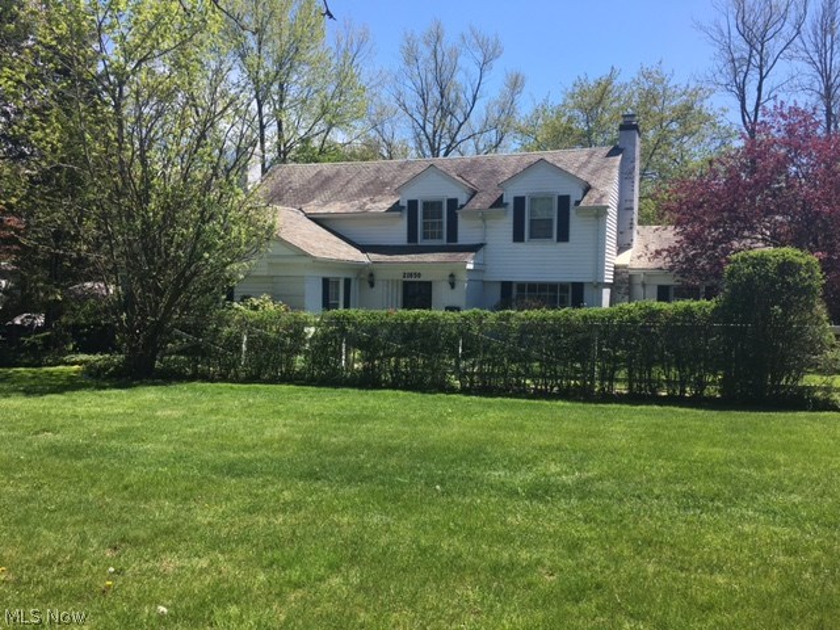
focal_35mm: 29
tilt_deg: -1.0
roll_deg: -0.8
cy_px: 315
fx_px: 704
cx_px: 420
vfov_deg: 48.2
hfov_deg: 61.7
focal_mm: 4.15
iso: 25
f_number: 2.2
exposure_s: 1/1054
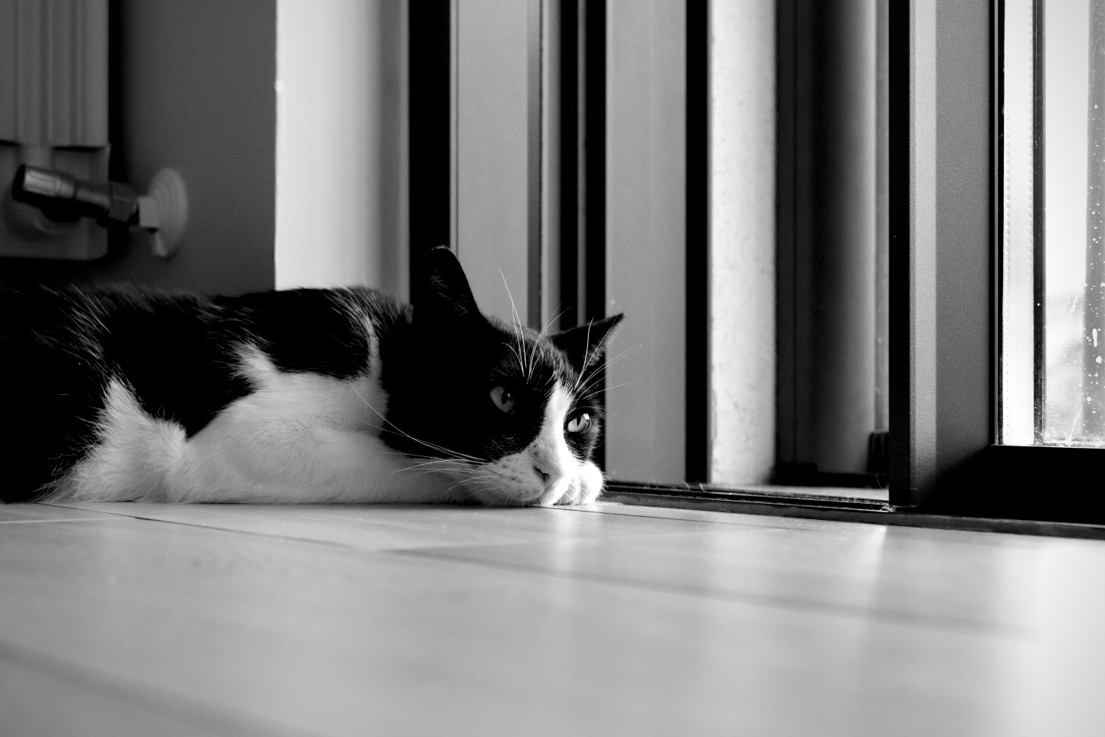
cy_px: 368
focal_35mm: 52
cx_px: 552
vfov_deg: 25.8
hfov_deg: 37.8
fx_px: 1612
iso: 1600
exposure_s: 1/125
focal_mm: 35
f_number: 3.5
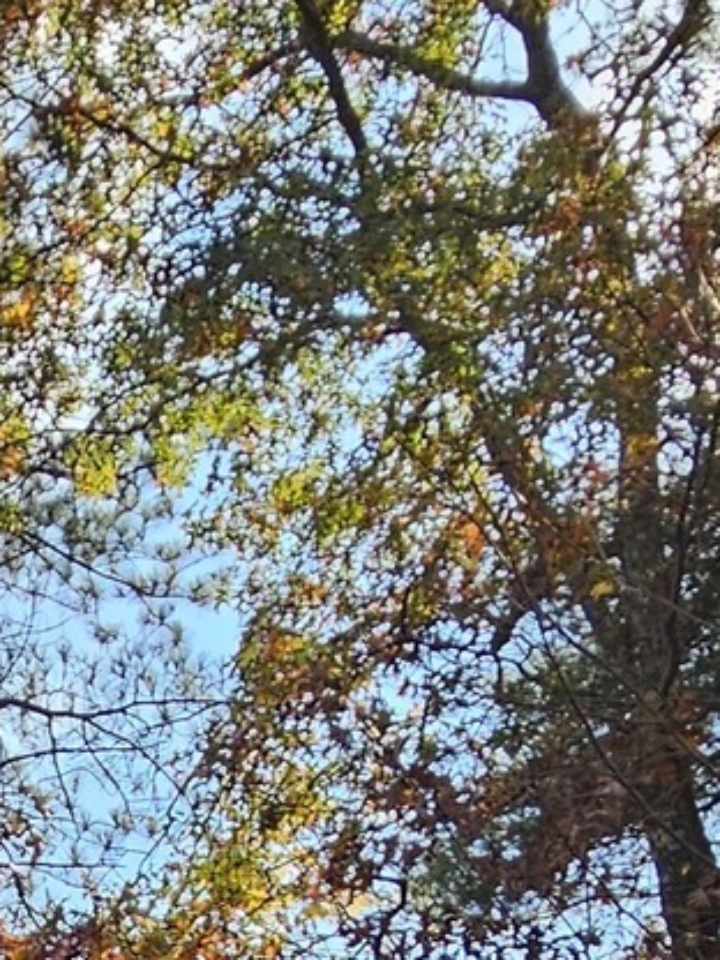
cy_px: 1569
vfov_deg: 21.2
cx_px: -325
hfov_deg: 18.4
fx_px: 1997
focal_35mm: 72
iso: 50
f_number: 2.2
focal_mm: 2.2
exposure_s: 1/1480
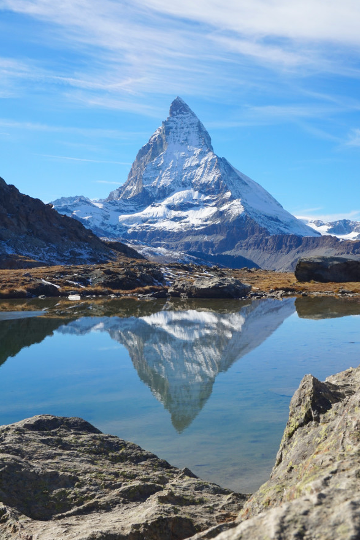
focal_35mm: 48
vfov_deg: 41.5
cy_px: 273
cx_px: 177
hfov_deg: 28.3
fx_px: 713
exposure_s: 1/125
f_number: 14
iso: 100
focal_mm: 31
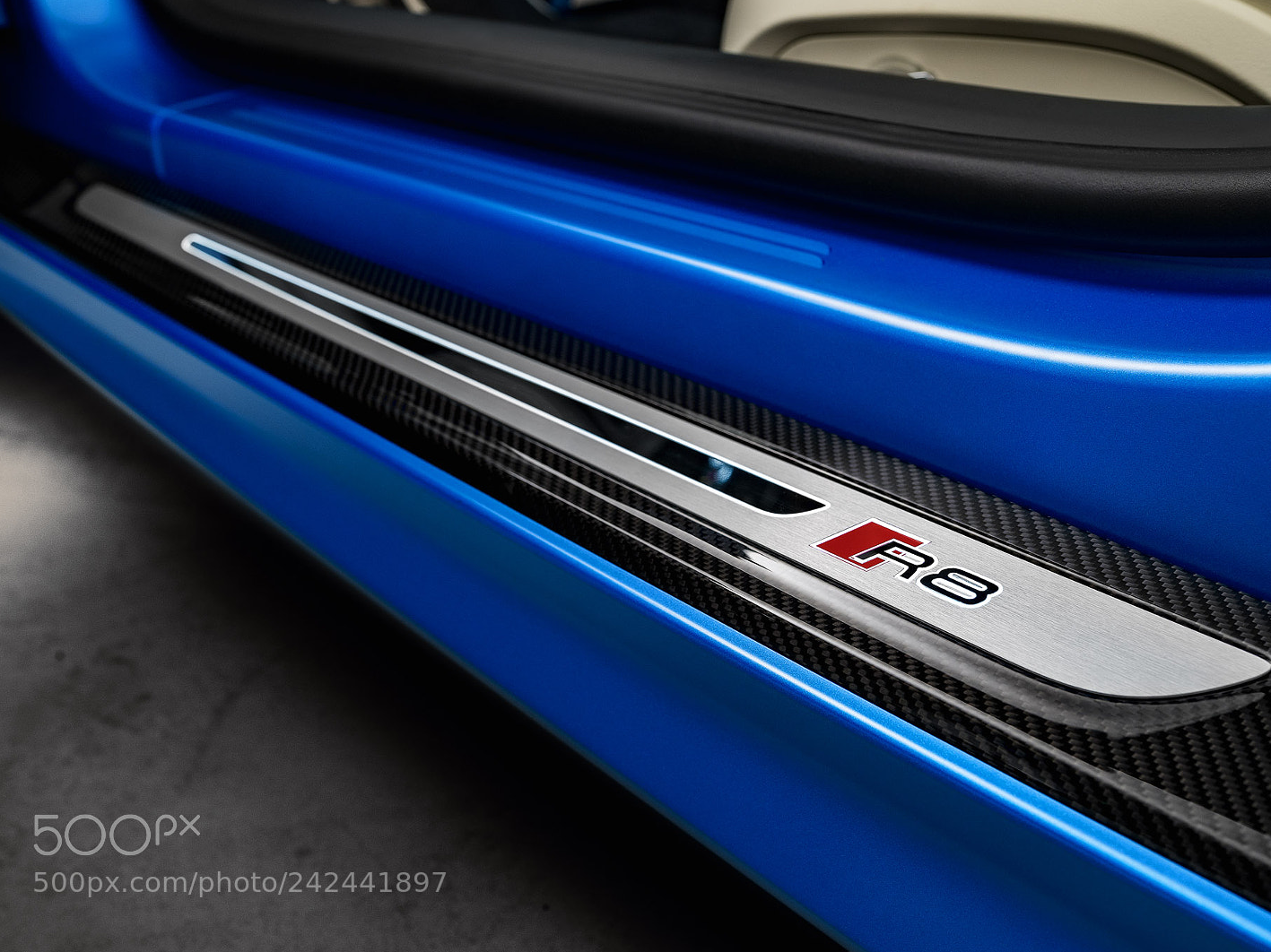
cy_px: 475
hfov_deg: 48.9
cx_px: 695
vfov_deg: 37.7
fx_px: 1395
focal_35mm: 38
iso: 200
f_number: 6.3
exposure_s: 1/3
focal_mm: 35
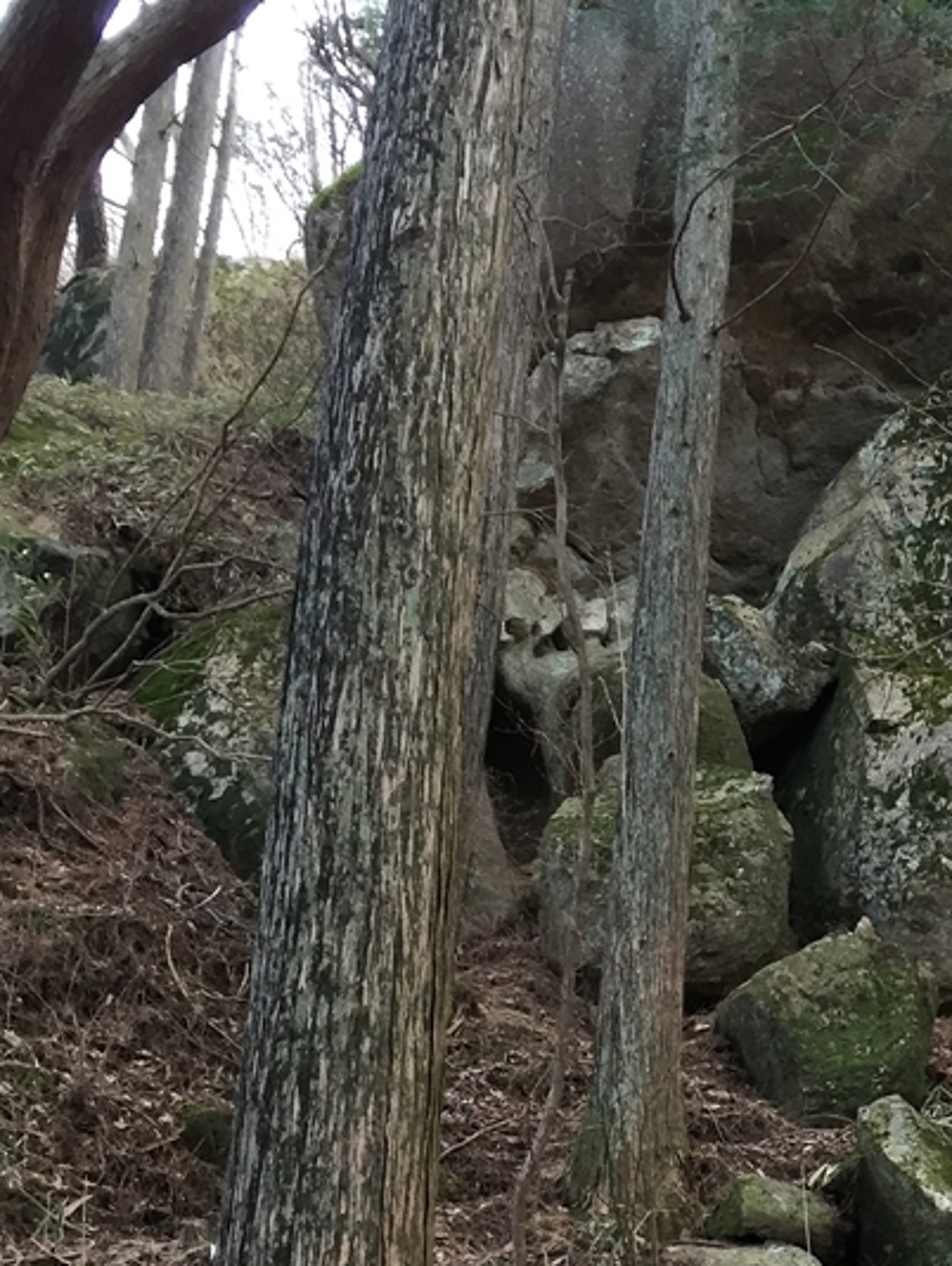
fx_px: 2381
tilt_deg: +29.9
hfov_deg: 21.6
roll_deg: +1.2
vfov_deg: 29.5
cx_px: 1014
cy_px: 902
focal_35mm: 65
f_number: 2.2
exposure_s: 1/30
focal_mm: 4.15
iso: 80
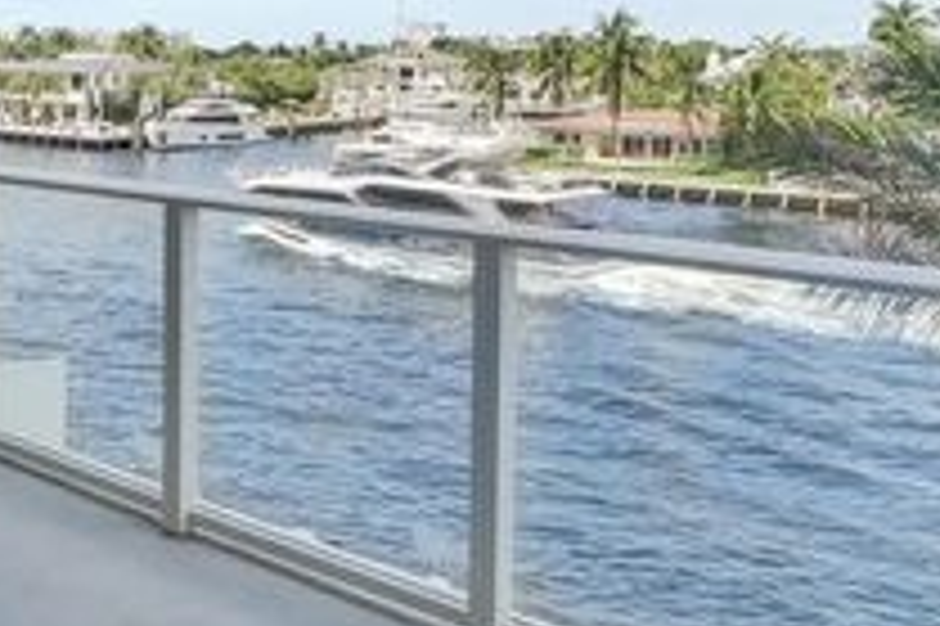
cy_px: 52
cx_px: 22
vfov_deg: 26.5
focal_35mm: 49
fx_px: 1278
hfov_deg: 36.7
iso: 1600
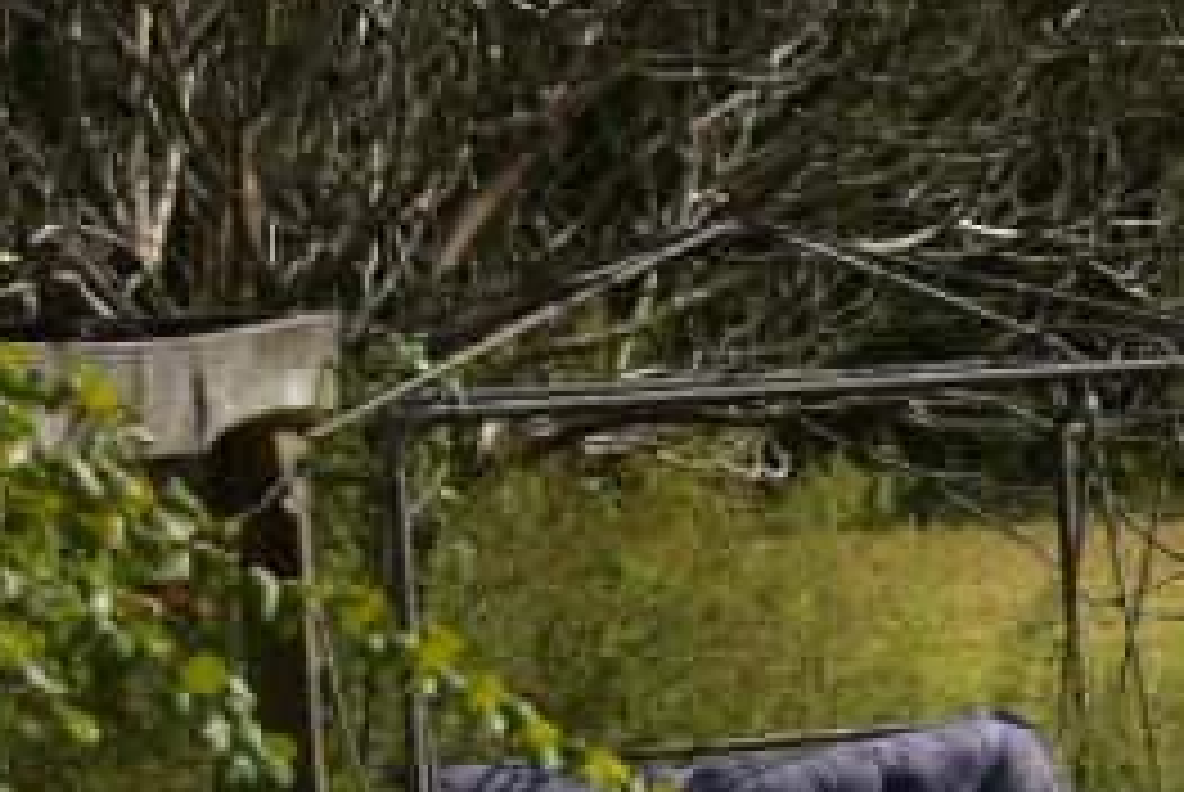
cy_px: 819
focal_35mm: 203
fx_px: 6684
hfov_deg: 9.1
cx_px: 2899
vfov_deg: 6.8
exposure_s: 1/1000
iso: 100
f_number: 3.8
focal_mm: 22
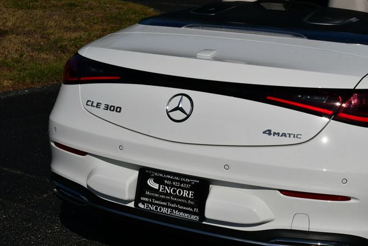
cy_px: 123
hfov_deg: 28.8
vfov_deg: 19.5
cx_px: 184
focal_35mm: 70
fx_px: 716
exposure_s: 1/640
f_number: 13
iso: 100
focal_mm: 35
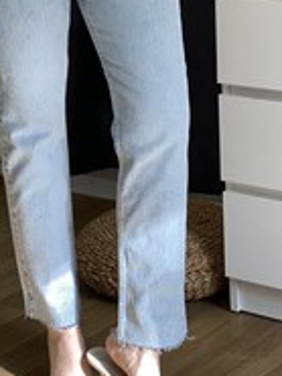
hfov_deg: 12.8
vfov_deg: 16.8
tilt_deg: -27.7
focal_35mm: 116
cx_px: 103
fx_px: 1259
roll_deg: +2.6
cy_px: 72
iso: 32
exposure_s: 1/100
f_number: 2
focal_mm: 6
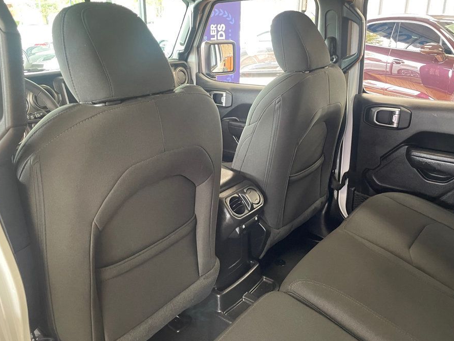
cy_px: 170
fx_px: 394
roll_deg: +0.1
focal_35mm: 30
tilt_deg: -21.2
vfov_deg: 46.8
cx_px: 232
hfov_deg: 59.9
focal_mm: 4.2
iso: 400
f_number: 1.6
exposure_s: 1/60
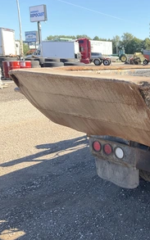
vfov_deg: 47.2
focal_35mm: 42
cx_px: 151
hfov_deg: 28.6
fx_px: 275
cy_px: 120
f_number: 1.8
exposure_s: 1/650
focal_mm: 3
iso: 25
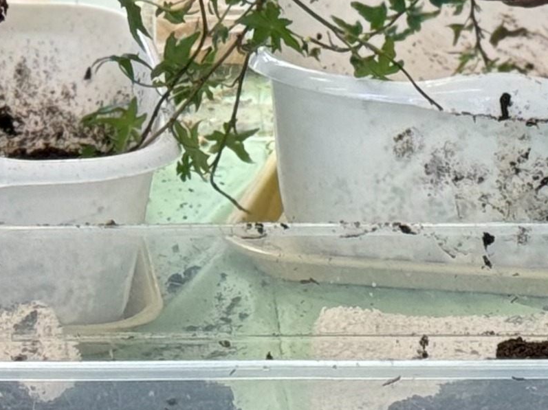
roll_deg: +0.3
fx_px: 1994
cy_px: -32
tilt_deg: -8.8
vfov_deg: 11.6
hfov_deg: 15.6
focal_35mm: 126
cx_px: 219
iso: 50
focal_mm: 6.86
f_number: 1.78
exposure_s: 1/60
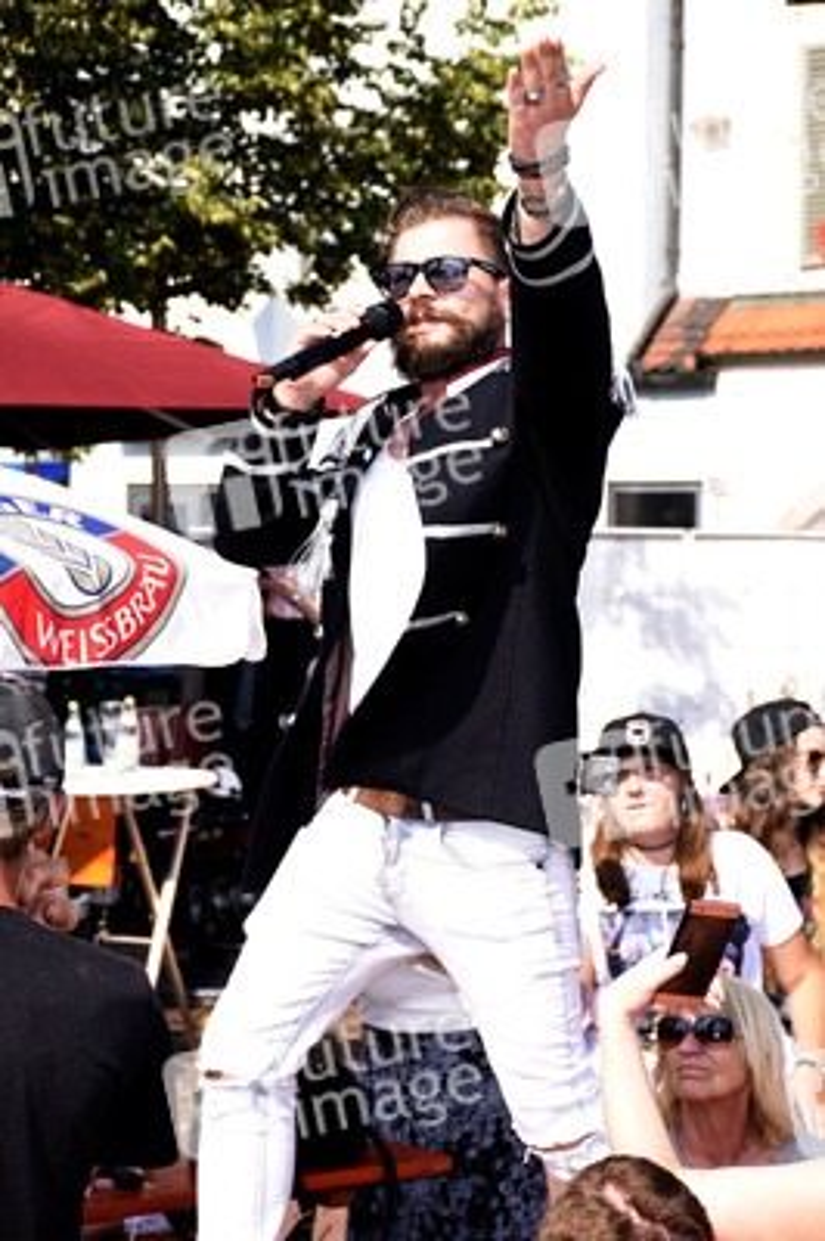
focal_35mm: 93
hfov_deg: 14.7
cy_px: 620
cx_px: 412
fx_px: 3202
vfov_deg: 21.9
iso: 100
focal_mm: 62
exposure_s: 1/160
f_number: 6.3
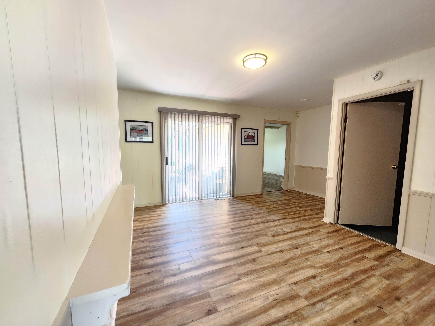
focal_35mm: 13
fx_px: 163
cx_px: 218
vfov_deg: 89.9
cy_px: 163
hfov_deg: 106.2
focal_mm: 2.2
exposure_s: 1/40
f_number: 2.2
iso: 320
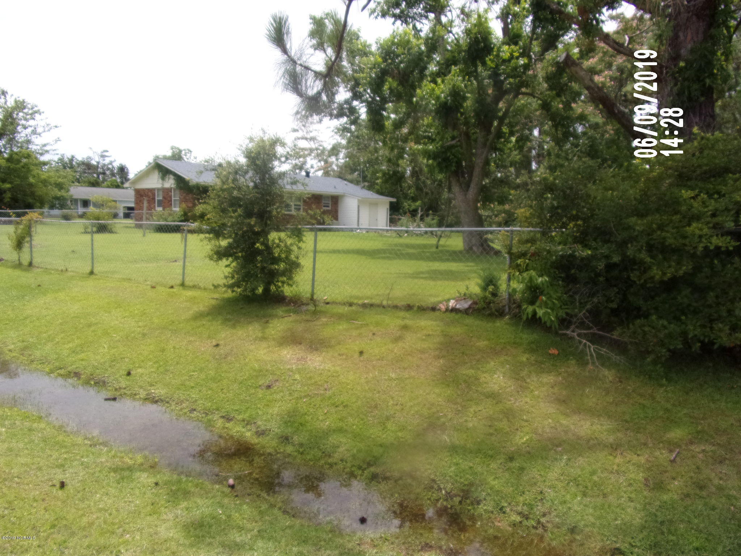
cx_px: 370
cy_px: 278
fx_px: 514
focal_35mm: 24
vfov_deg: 56.8
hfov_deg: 71.6
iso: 80
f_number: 3.3
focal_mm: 4.3
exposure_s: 1/1000
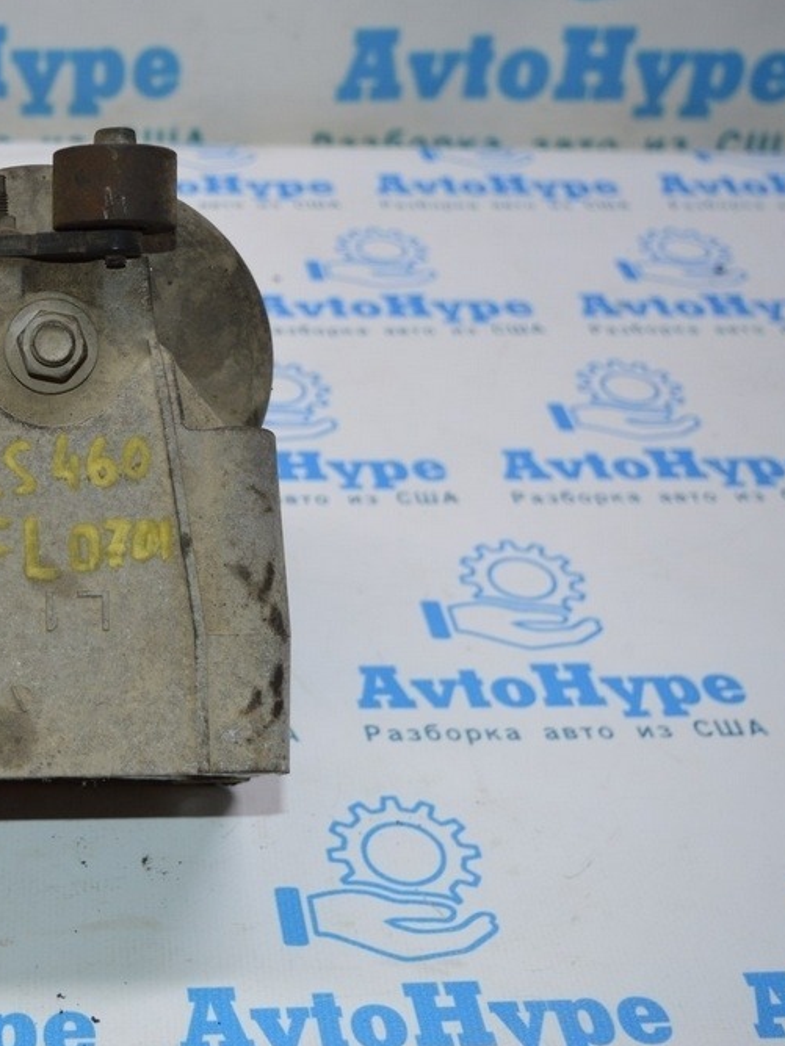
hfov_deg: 26.3
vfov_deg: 36.2
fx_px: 1603
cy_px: 528
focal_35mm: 53
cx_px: 31
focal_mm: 24
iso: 400
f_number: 4
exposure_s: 1/125
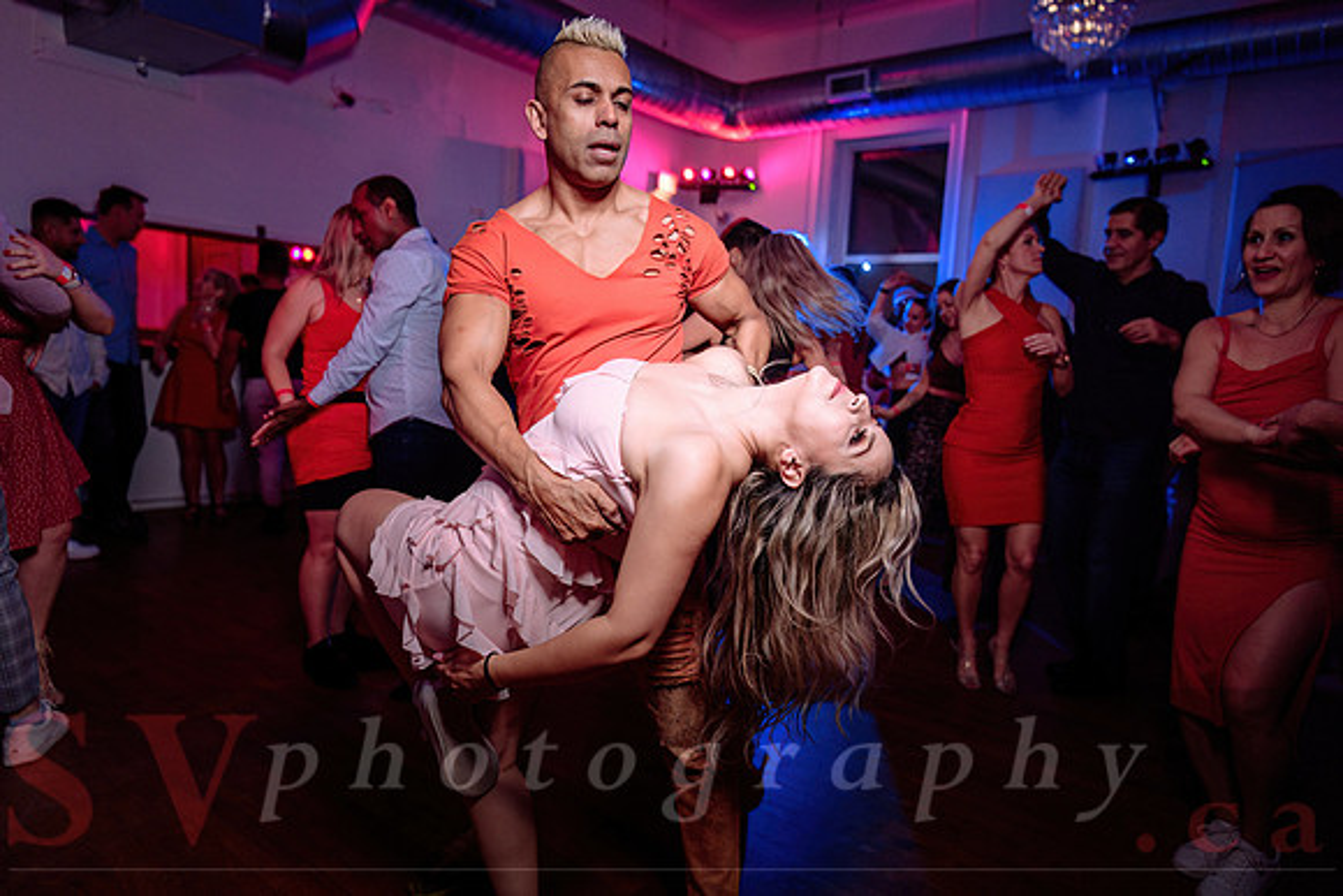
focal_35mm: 24
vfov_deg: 53.2
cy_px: 448
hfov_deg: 73.7
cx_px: 672
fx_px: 896
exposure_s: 1/50
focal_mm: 24
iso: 800
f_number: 2.8
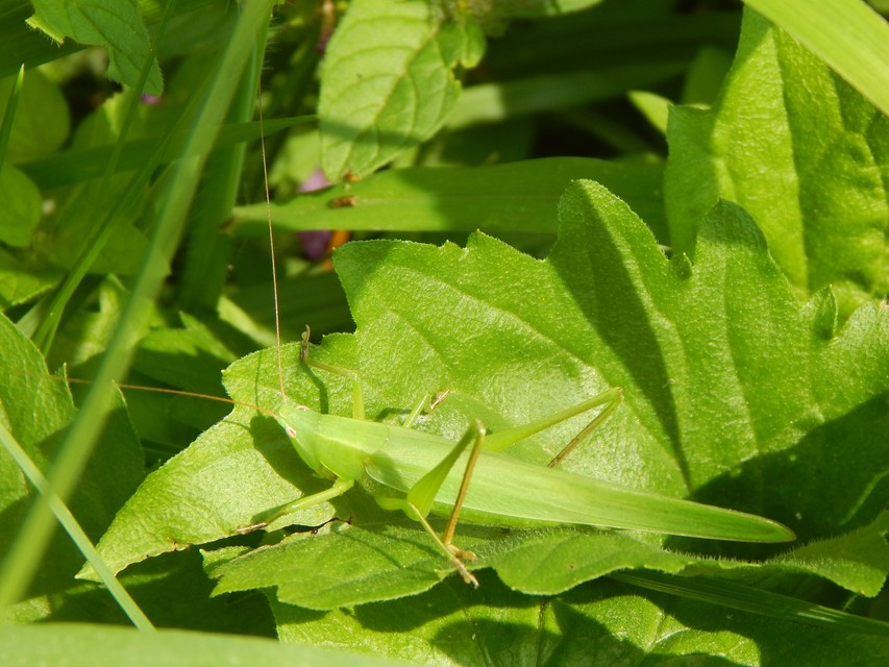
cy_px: 334
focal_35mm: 131
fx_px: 3365
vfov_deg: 11.3
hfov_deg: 15.1
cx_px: 444
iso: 125
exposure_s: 1/500
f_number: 4.8
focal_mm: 23.4
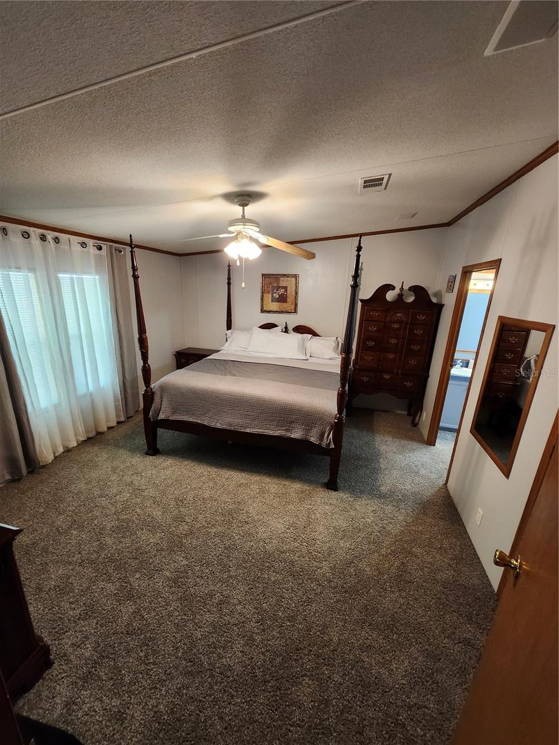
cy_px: 372
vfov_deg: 106.2
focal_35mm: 13
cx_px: 280
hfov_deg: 89.9
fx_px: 280
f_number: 2.2
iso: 320
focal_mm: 1.74
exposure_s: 1/30
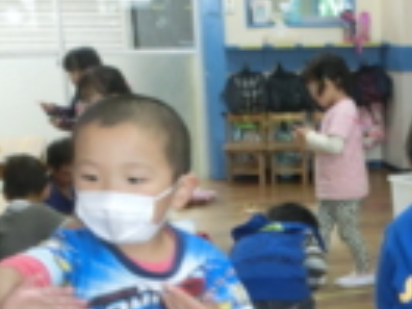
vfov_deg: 19.6
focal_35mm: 73
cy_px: 309
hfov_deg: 25.4
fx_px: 869
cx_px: 412
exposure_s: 1/80
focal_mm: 4.24
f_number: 3
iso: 400
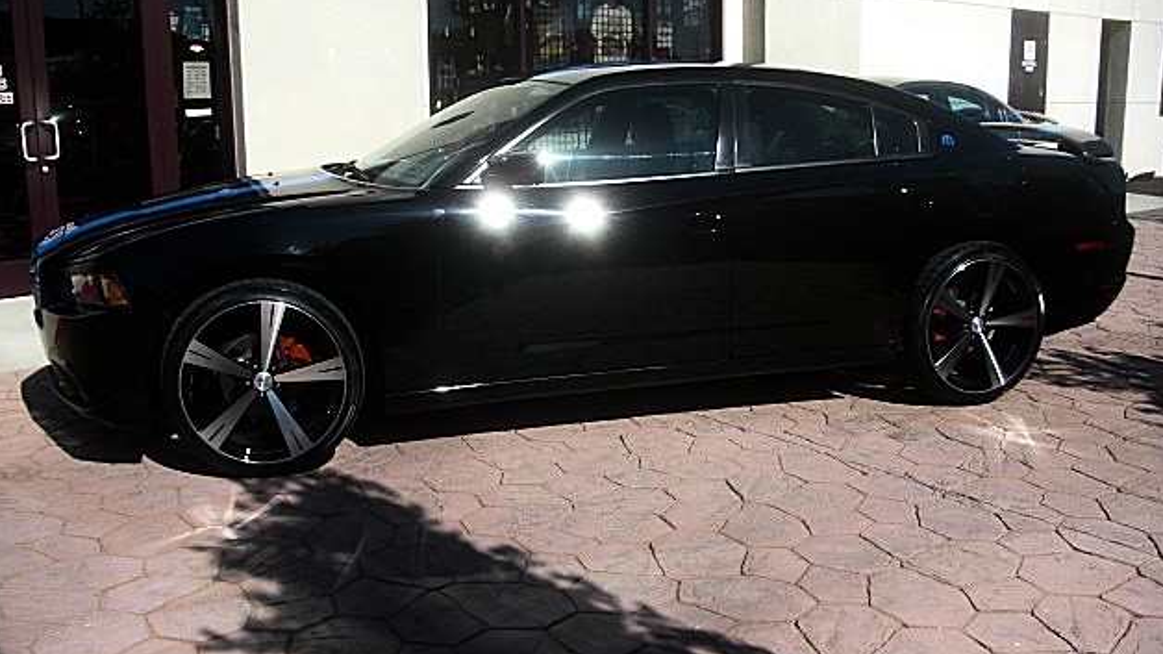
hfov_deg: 50.5
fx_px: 1233
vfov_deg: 29.7
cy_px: 345
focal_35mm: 40
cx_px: 578
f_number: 2.8
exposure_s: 1/800
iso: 50
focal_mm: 6.3
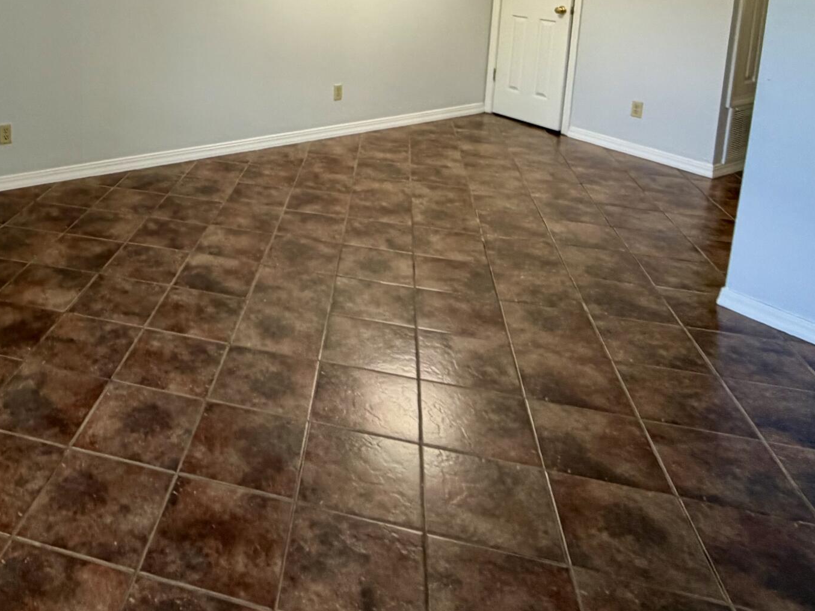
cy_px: 46
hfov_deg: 55.0
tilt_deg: -9.2
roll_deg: -0.7
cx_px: 183
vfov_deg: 41.3
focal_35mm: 31
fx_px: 730
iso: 160
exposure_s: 1/60
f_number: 2.2
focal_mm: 2.22
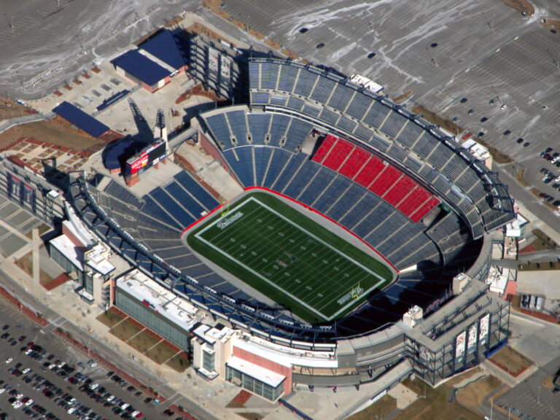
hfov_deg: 7.1
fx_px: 4530
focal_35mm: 280
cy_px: 210
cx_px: 280
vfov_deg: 5.3
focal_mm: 71.2
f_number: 5.9
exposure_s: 1/571
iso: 100
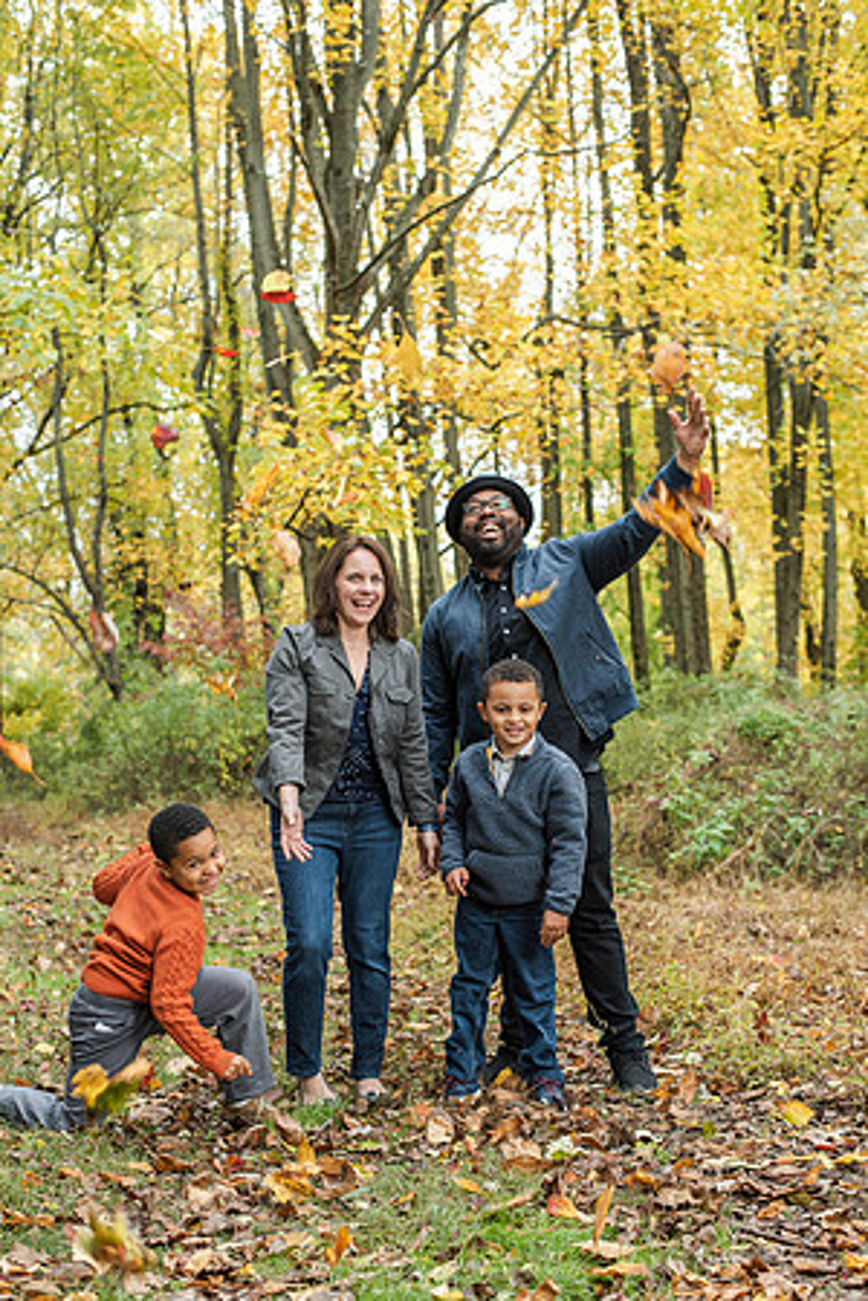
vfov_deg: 39.6
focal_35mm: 50
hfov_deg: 27.0
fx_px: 1808
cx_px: 434
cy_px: 650
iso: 640
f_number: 4
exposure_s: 1/160
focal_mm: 50
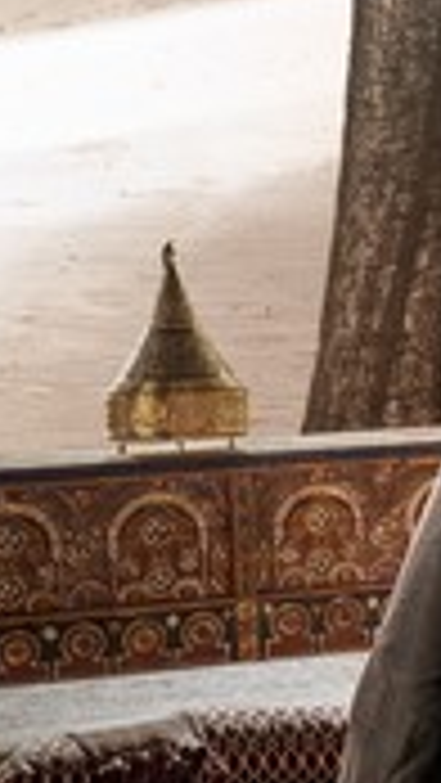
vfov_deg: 13.8
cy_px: 421
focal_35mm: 156
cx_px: 1526
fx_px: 3240
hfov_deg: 6.7
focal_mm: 37
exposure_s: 1/250
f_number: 5.6
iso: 400
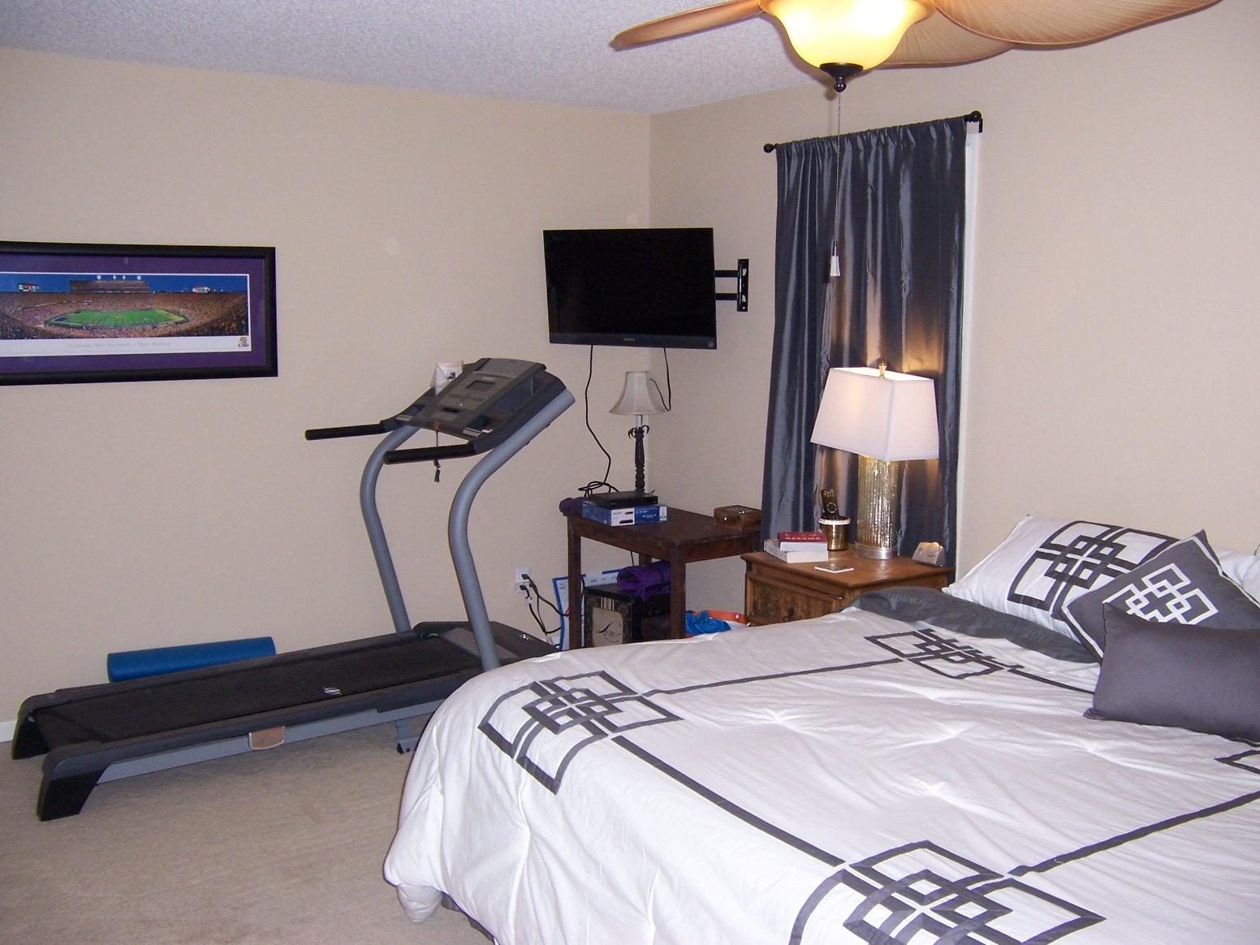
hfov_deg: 55.4
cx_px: 630
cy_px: 472
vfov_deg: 42.9
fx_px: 1201
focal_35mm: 33
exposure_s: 1/60
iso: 140
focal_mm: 5.5
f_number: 2.8
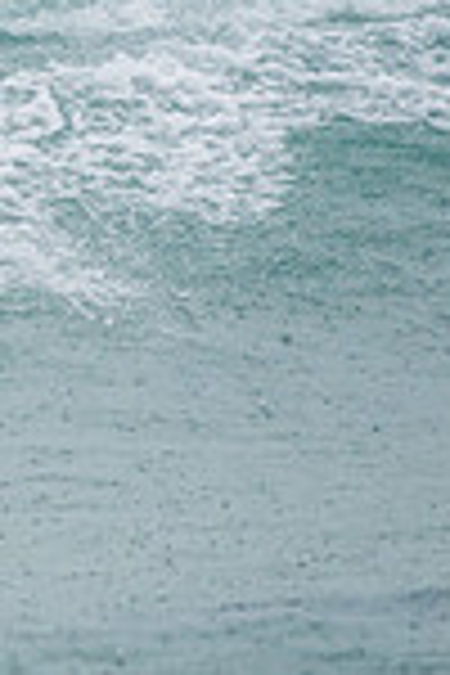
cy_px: 79
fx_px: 36260
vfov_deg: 1.1
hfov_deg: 0.7
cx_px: -747
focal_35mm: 1934
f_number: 5.6
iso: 640
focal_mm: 500
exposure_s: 1/320
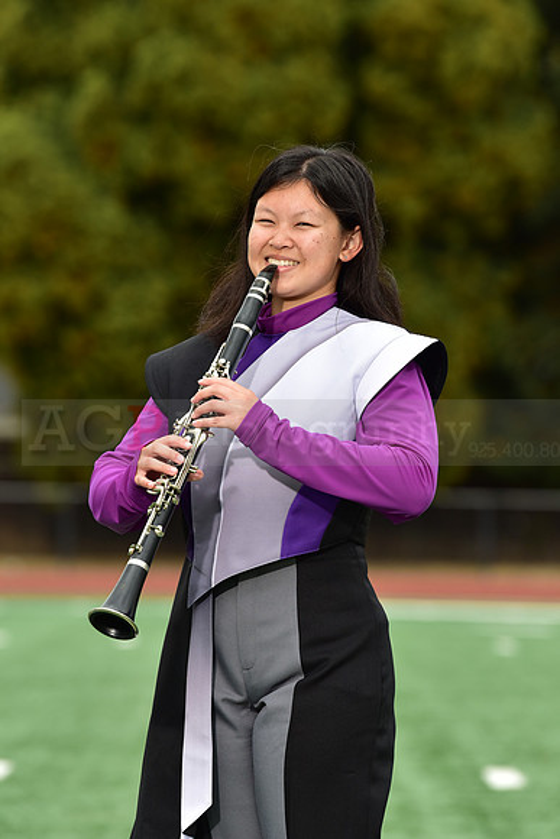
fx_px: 4664
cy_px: 420
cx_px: 280
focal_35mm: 200
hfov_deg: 6.9
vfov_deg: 10.3
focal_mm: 200
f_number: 5
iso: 500
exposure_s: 1/250
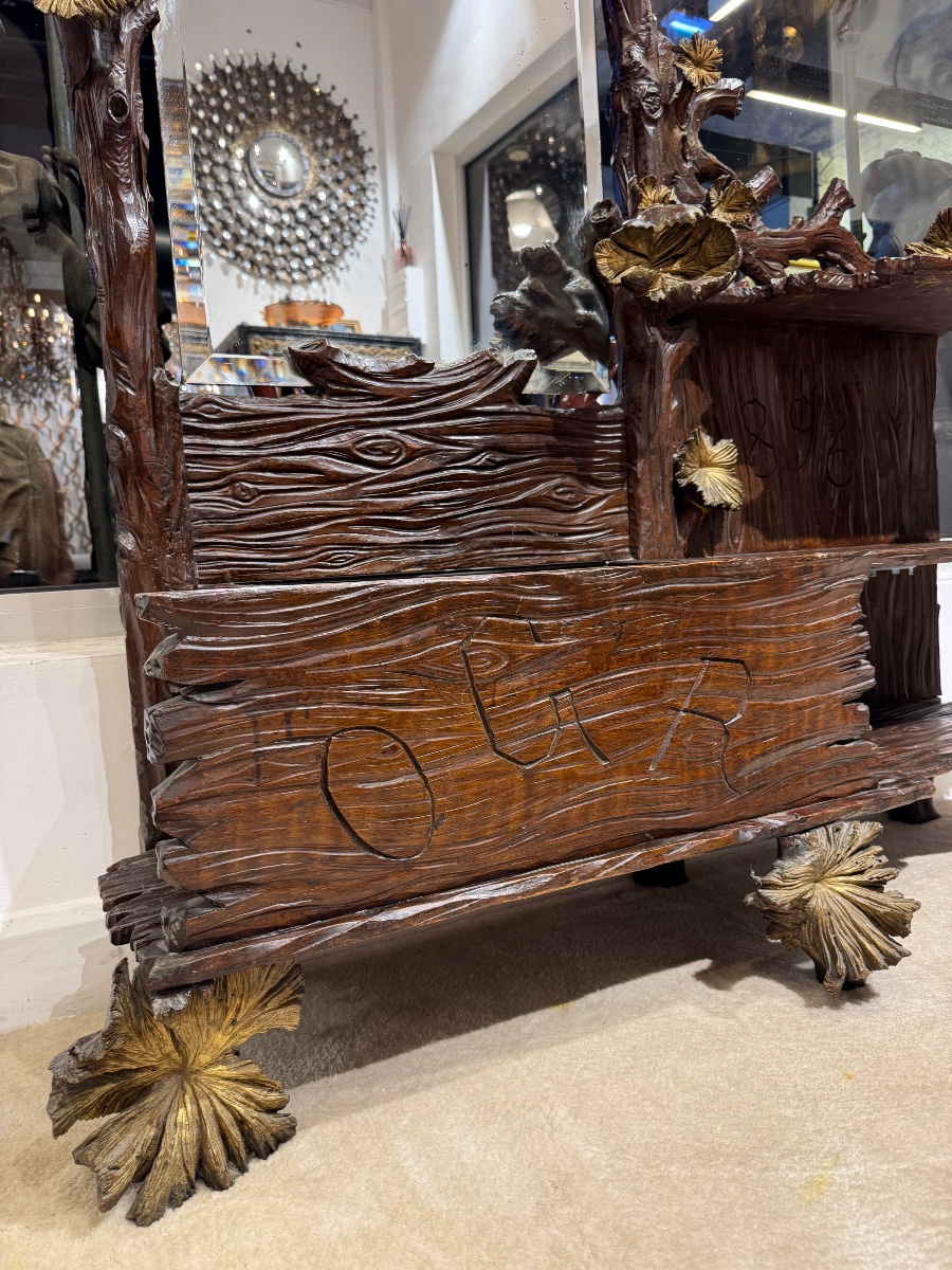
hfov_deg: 56.8
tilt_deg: -4.0
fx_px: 880
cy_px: 635
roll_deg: +2.7
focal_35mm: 24
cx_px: 476
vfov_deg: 71.6
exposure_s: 1/50
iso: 125
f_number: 1.78
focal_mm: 6.76
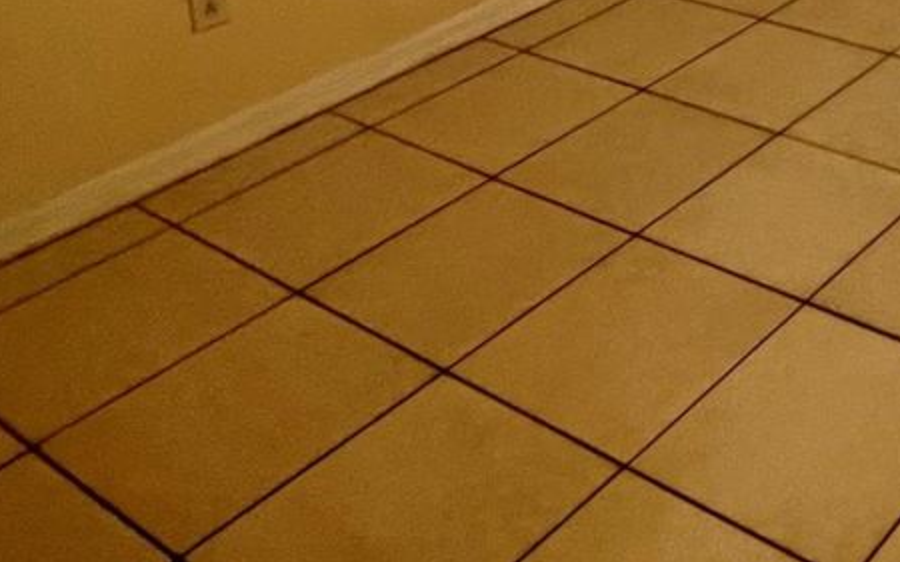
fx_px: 1202
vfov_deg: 22.3
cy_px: -250
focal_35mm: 49
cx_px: 1010
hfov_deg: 34.8
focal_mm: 1.57
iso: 250
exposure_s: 1/60
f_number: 1.8
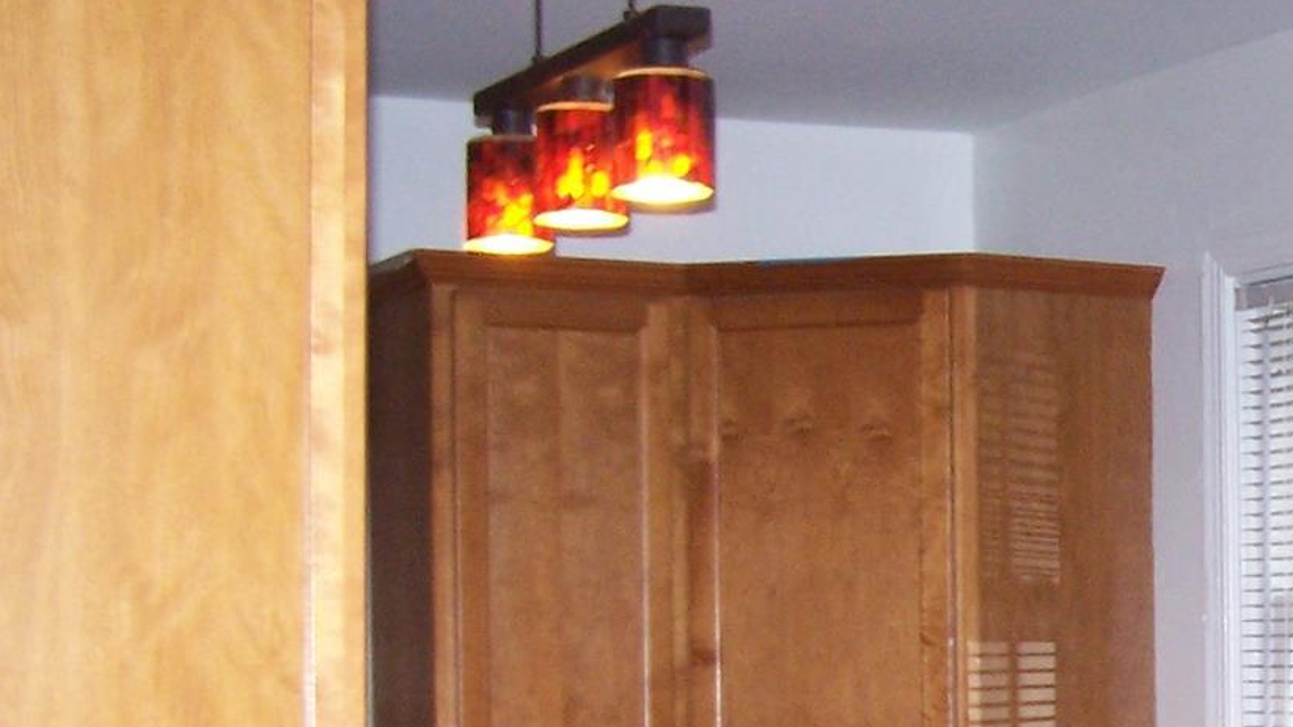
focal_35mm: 103
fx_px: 3531
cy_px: 864
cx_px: 1416
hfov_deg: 19.9
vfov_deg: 11.5
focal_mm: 6.3
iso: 140
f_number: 2.8
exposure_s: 1/60
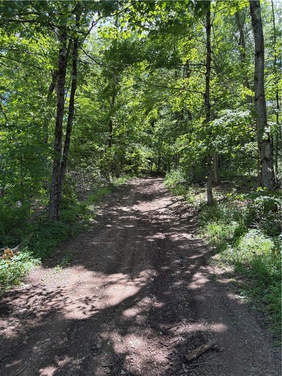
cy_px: 188
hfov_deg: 53.0
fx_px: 283
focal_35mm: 26
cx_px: 141
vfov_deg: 67.3
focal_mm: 5.96
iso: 50
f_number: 1.6
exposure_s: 1/336
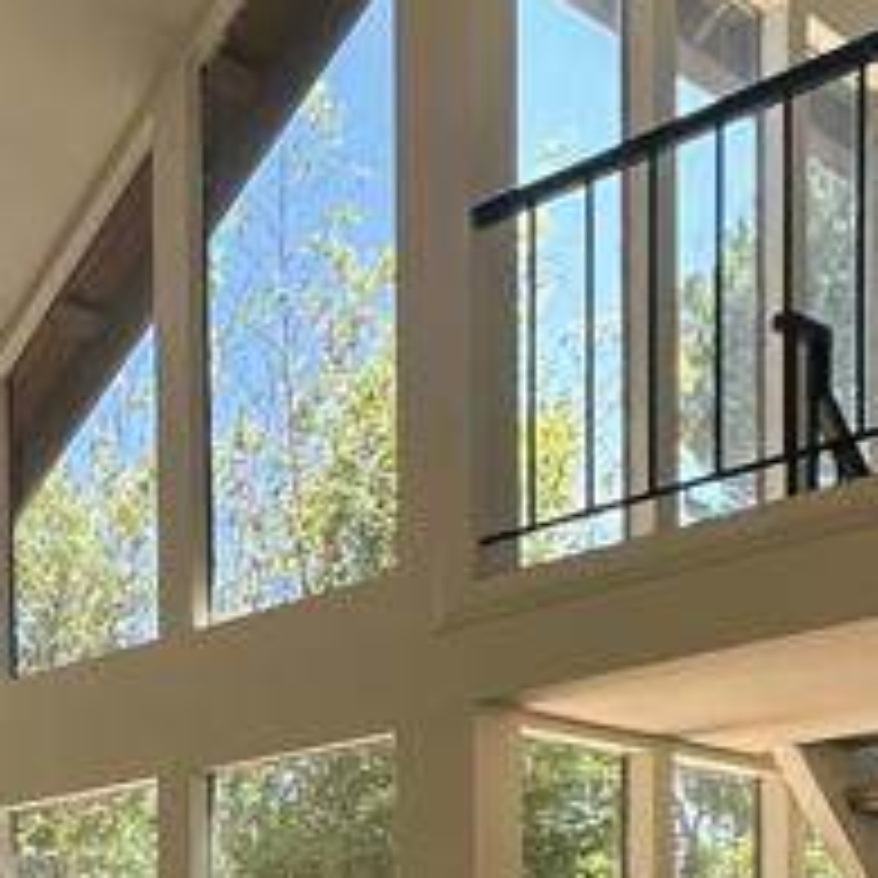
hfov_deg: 23.5
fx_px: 1865
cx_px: -257
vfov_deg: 23.1
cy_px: 1189
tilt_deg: -2.1
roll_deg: +0.6
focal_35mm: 65
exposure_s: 1/205
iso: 40
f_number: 2.2
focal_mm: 2.22
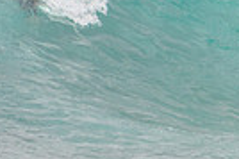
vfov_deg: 0.6
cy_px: -5
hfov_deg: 0.9
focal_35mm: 2384
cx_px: 510
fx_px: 15808
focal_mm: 400
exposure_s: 1/2000
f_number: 5.6
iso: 160
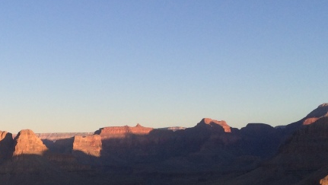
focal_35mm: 75
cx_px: 29
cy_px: 226
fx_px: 653
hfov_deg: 27.2
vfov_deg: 15.5
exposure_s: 1/1172
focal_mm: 4.15
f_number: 2.2
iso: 32
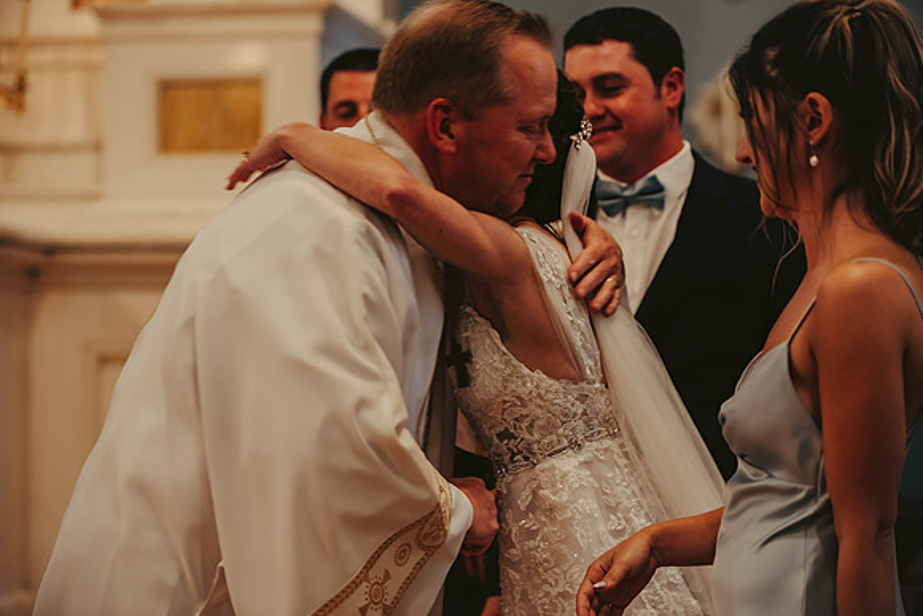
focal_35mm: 102
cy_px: 308
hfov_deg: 20.0
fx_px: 2616
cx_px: 462
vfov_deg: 13.4
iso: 800
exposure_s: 1/80
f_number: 2.8
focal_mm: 102
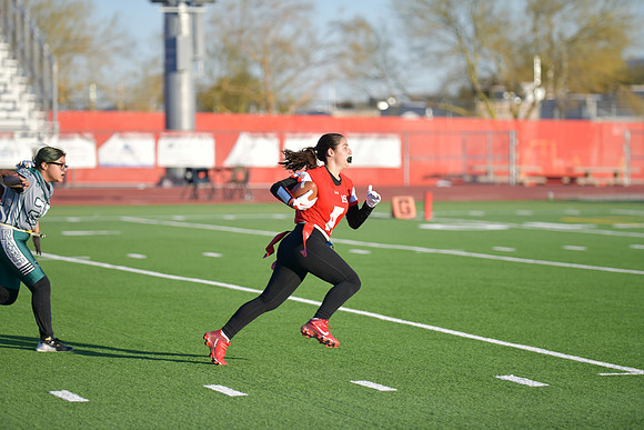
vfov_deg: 8.6
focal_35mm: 160
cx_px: 322
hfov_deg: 12.8
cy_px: 215
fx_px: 2863
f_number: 2.8
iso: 64
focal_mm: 160
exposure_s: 1/800
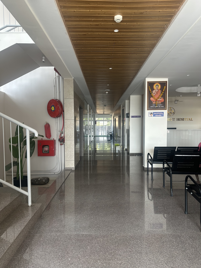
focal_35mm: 24
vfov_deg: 71.6
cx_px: 100
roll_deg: -0.5
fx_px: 186
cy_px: 134
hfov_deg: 56.8
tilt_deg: -2.0
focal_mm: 6.86
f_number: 1.78
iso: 80
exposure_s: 1/121
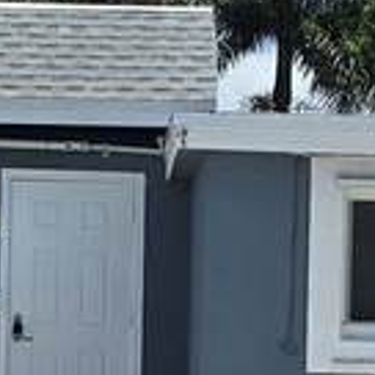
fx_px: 2341
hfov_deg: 9.2
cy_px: 378
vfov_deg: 9.1
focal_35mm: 191
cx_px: 232
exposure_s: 1/7939
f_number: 1.4
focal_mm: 6.5
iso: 40
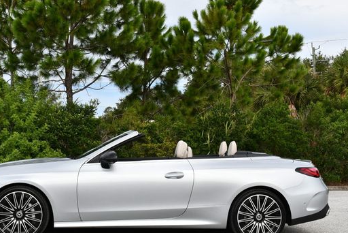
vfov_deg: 24.6
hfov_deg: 36.1
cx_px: 145
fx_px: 532
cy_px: 134
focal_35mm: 55
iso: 100
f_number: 8
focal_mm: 22
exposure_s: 1/250
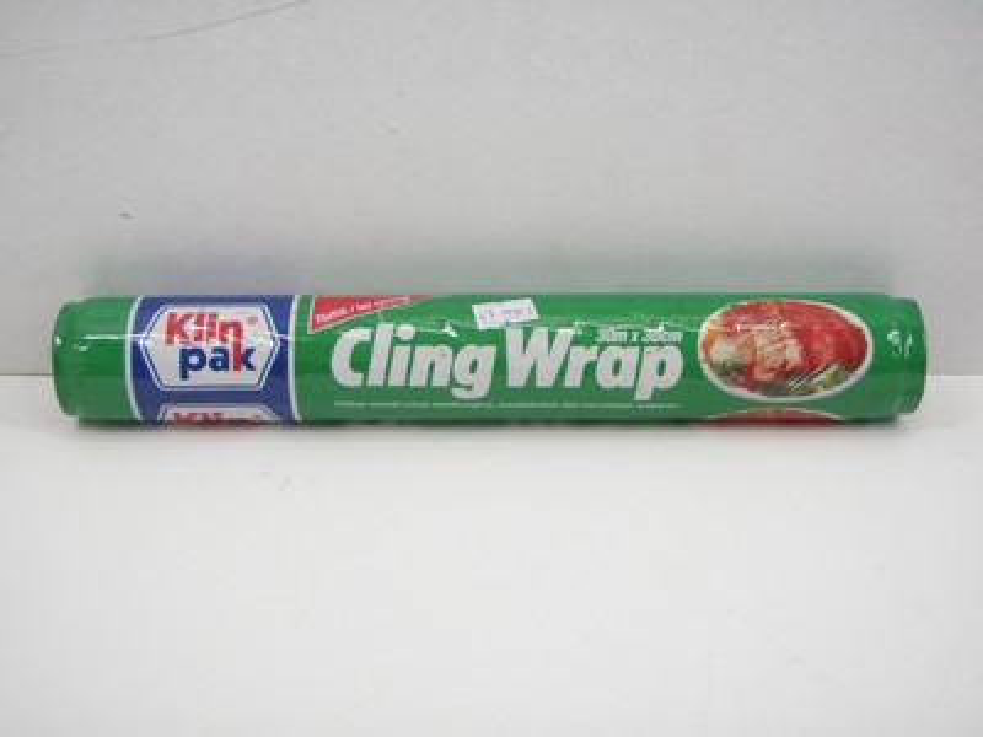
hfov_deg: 37.5
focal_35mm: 51
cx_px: 492
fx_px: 1448
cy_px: 368
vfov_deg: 28.6
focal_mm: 9.13
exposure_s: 1/25
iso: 200
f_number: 4
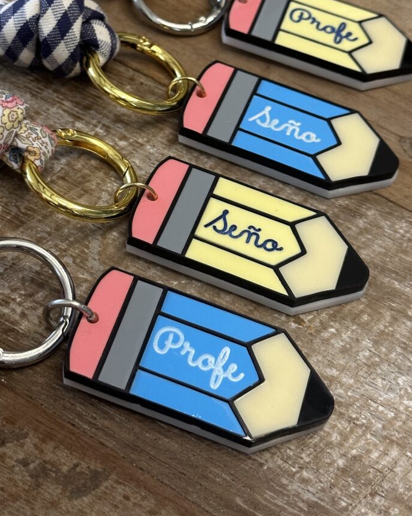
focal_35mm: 66
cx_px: 163
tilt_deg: -48.4
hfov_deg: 23.1
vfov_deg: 28.5
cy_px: 167
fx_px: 1007
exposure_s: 1/40
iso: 320
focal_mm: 6.86
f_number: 1.78
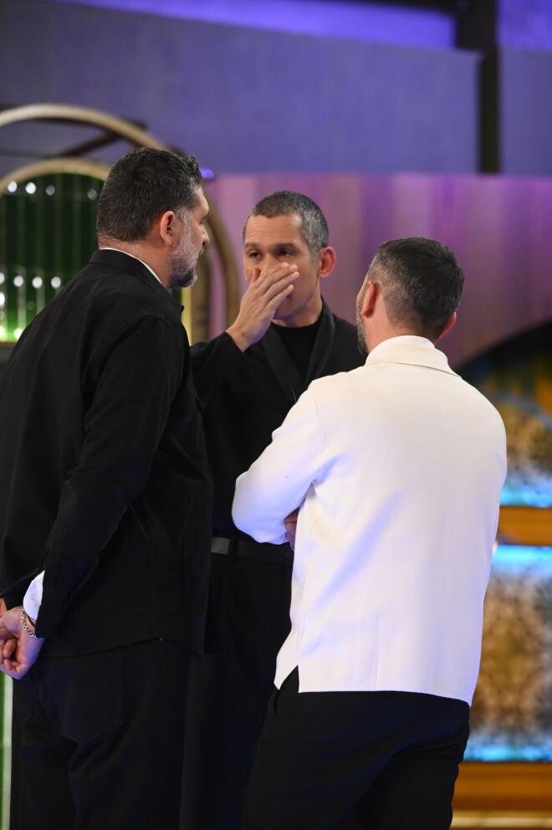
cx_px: 276
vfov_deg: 14.2
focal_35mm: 145
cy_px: 415
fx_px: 3339
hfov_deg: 9.4
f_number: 3.5
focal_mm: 145
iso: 3200
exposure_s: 1/200
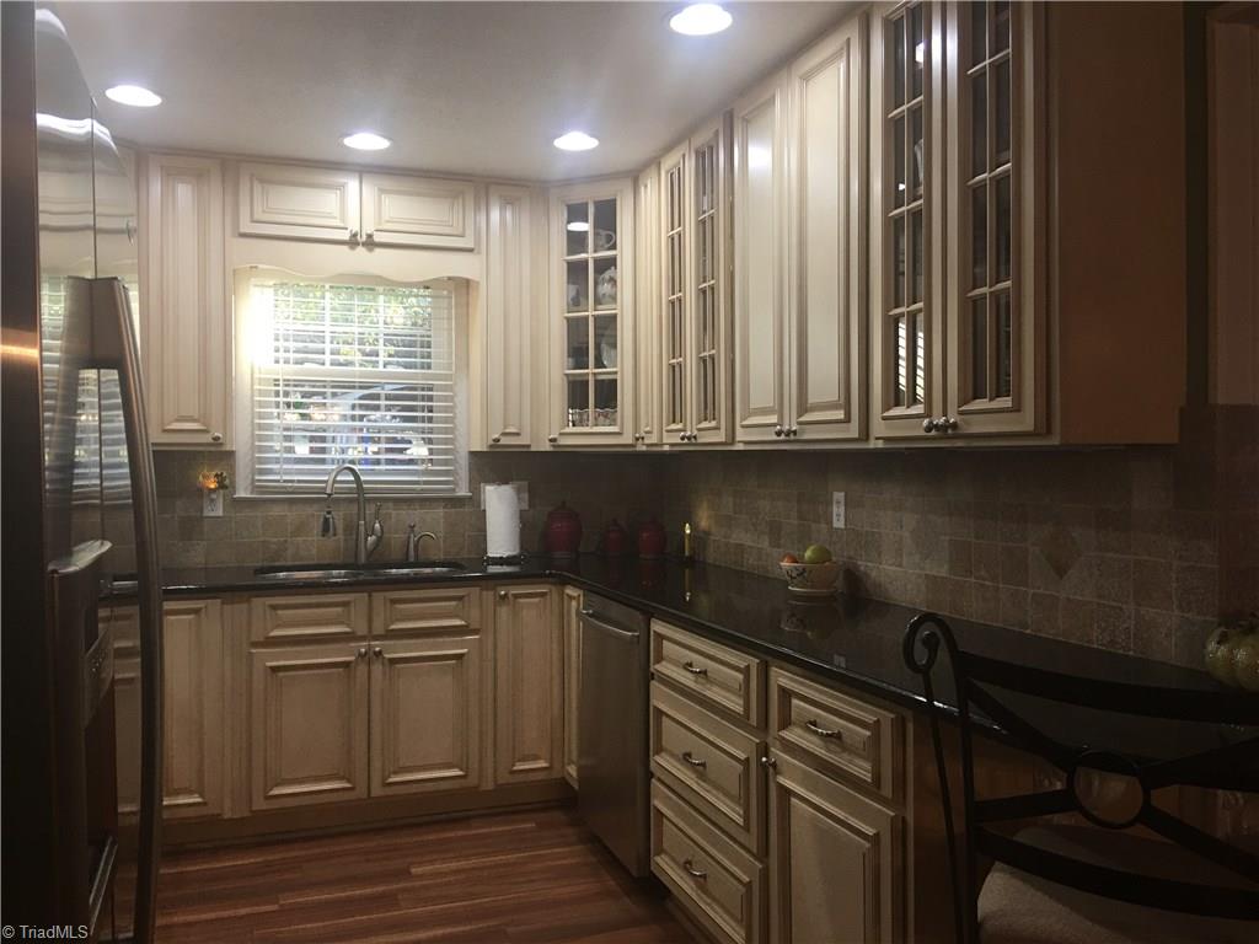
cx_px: 630
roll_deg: +0.1
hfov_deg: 61.7
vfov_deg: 48.2
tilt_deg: -0.9
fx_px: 1055
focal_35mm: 29
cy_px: 472
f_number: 2.2
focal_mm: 4.15
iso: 40
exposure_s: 1/30
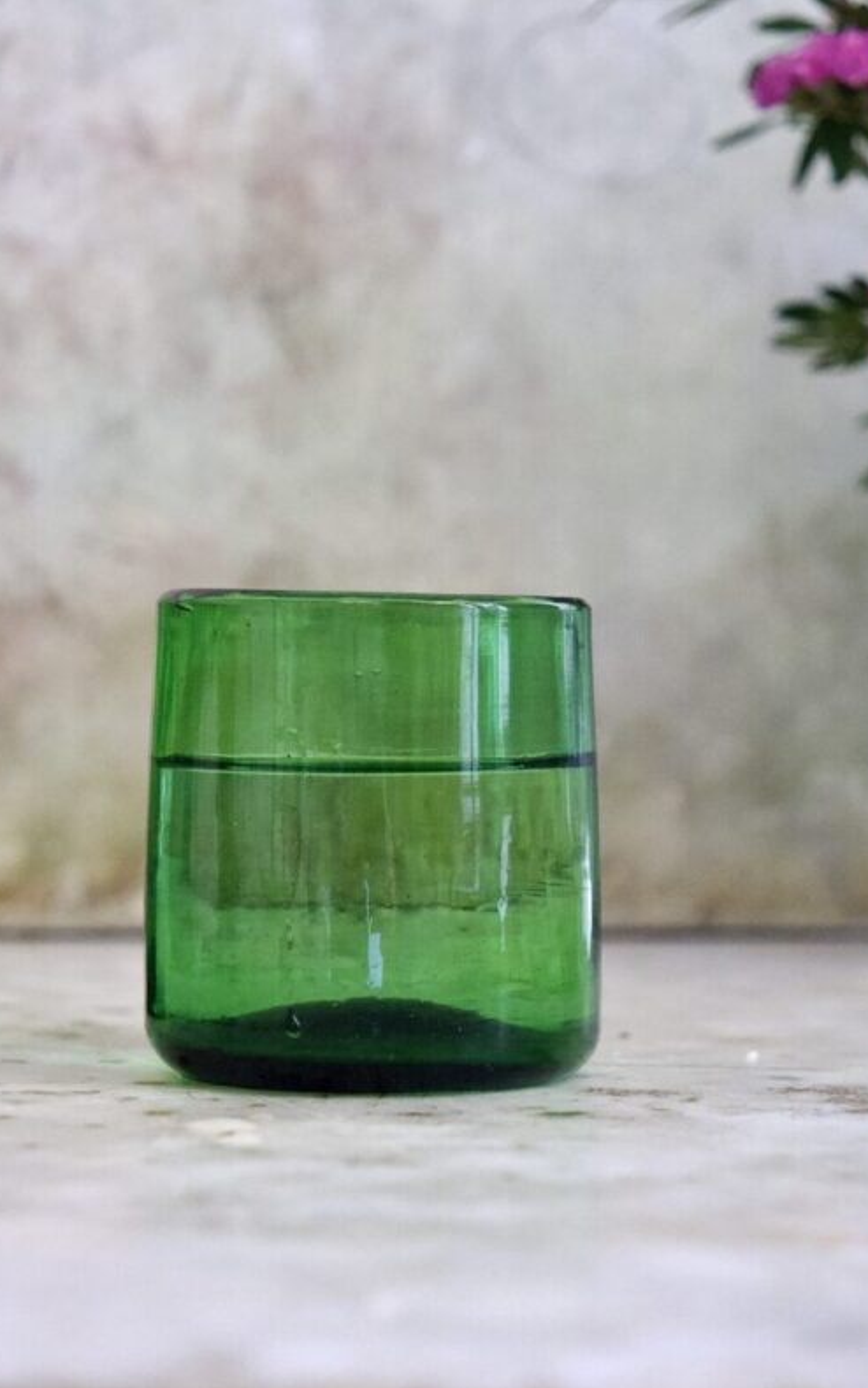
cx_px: 402
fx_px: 3897
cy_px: 701
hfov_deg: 12.7
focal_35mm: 103
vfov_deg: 20.2
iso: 2000
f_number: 3.9
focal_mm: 48
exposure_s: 1/125
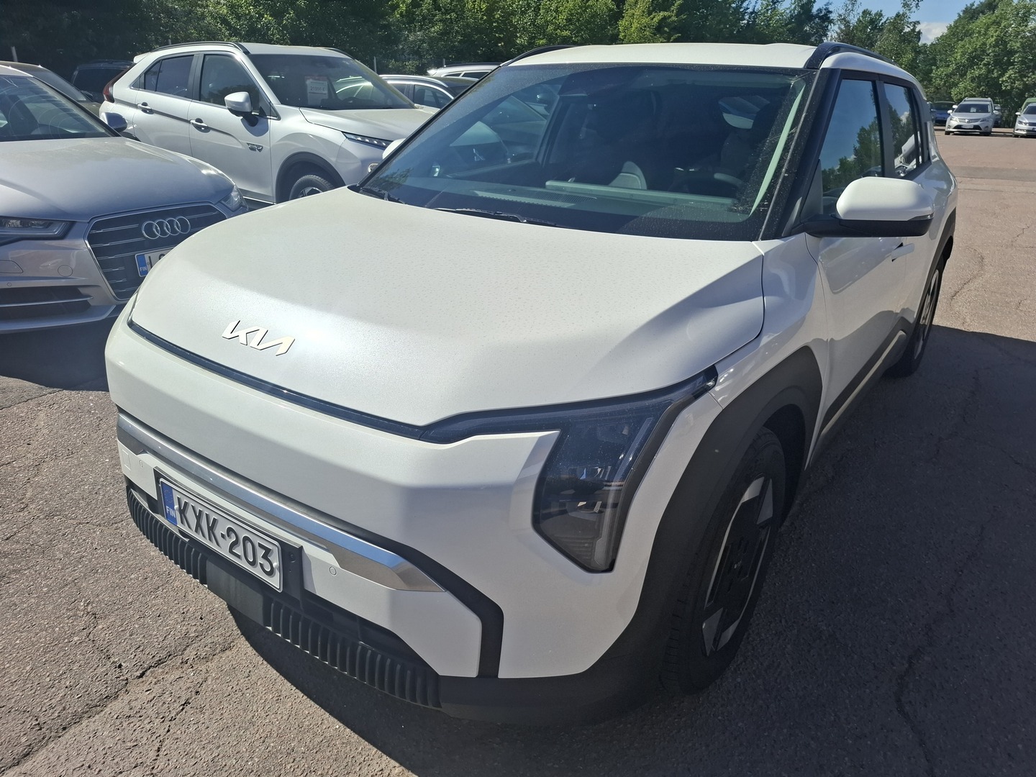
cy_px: 388
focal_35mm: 23
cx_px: 518
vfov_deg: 58.9
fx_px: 688
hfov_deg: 73.9
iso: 50
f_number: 1.8
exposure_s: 1/3226
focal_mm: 5.54
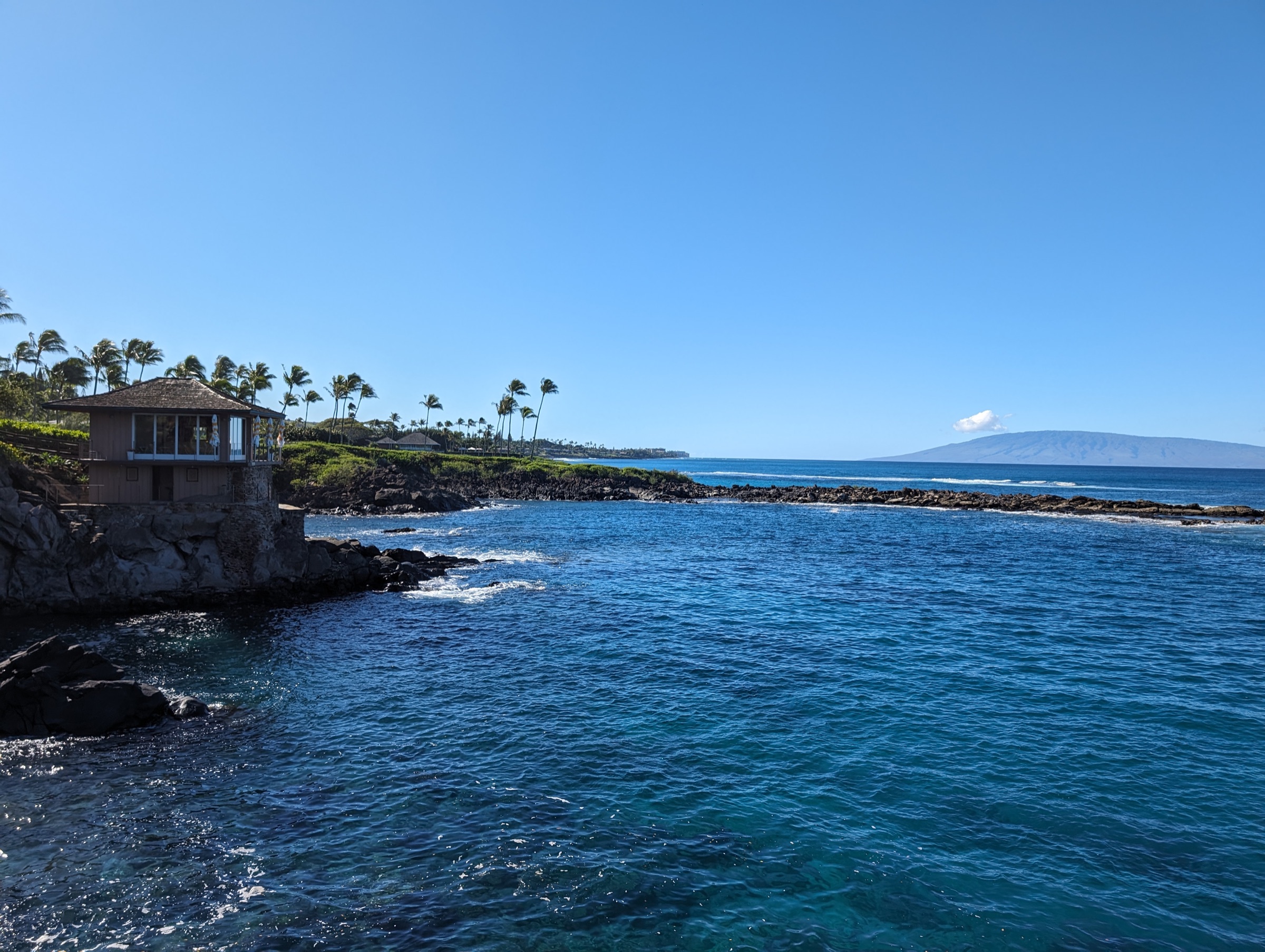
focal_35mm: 24
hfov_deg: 71.5
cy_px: 476
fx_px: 878
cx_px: 632
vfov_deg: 56.9
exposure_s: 1/1185
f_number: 1.68
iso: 21
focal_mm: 6.9
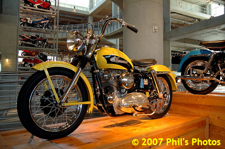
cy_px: 74
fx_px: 169
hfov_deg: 67.4
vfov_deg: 47.8
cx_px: 112
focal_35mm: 27
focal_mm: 18
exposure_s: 1/60
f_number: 4
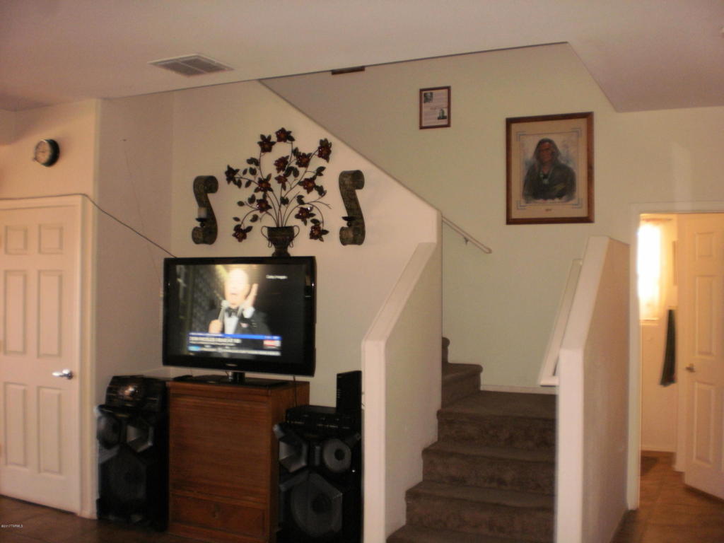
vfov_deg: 37.7
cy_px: 272
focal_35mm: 38
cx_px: 362
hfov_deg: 49.0
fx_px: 795
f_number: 3.1
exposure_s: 1/30
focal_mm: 6.3
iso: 250
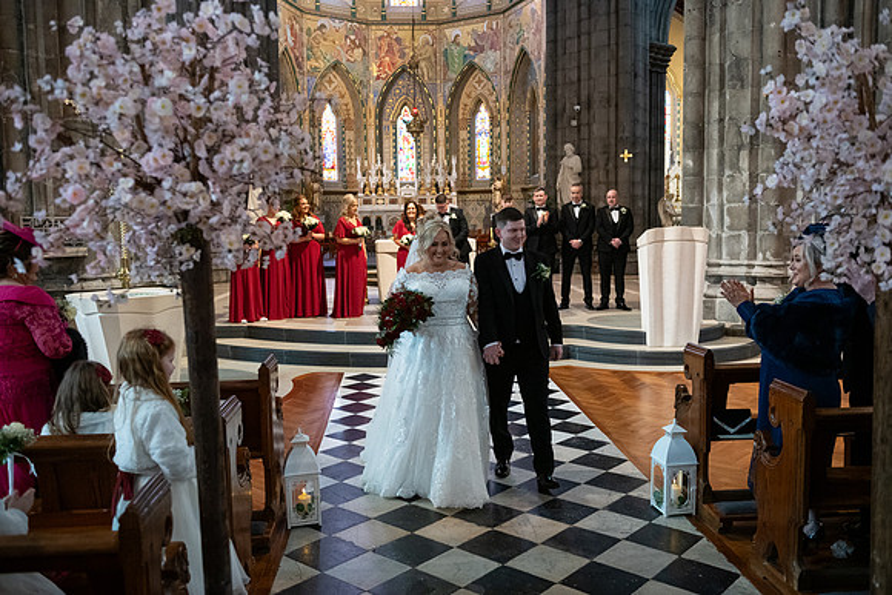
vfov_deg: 41.1
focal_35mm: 32
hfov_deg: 58.7
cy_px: 298
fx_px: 793
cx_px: 446
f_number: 3.5
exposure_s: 1/160
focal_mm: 32
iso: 1250
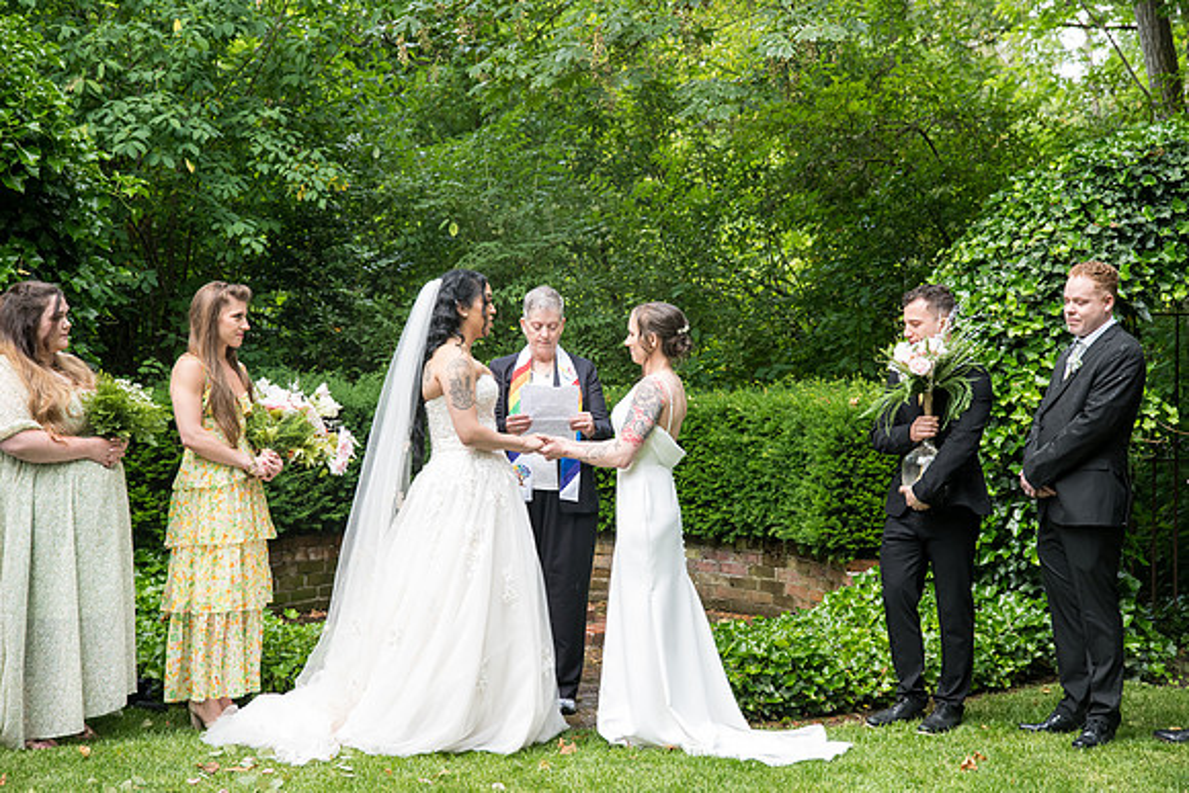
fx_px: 2048
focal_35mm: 62
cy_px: 396
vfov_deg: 21.9
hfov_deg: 32.4
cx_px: 594
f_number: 4
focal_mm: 62
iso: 1000
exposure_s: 1/400
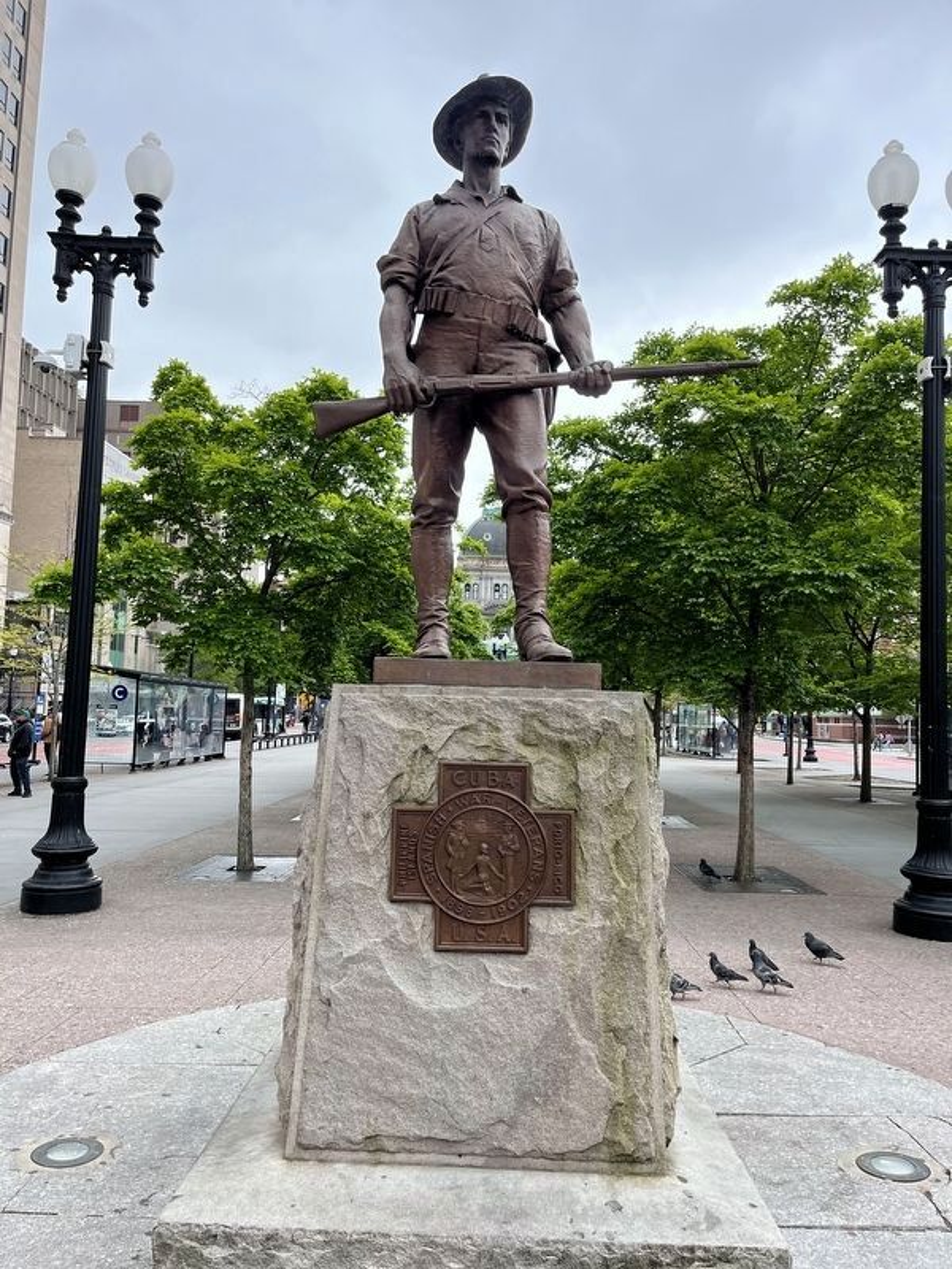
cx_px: 476
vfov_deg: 67.3
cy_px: 634
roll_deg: -2.1
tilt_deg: +3.9
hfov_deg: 53.1
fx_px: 953
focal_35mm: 26
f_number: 1.6
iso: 50
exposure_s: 1/1186
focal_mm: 5.1
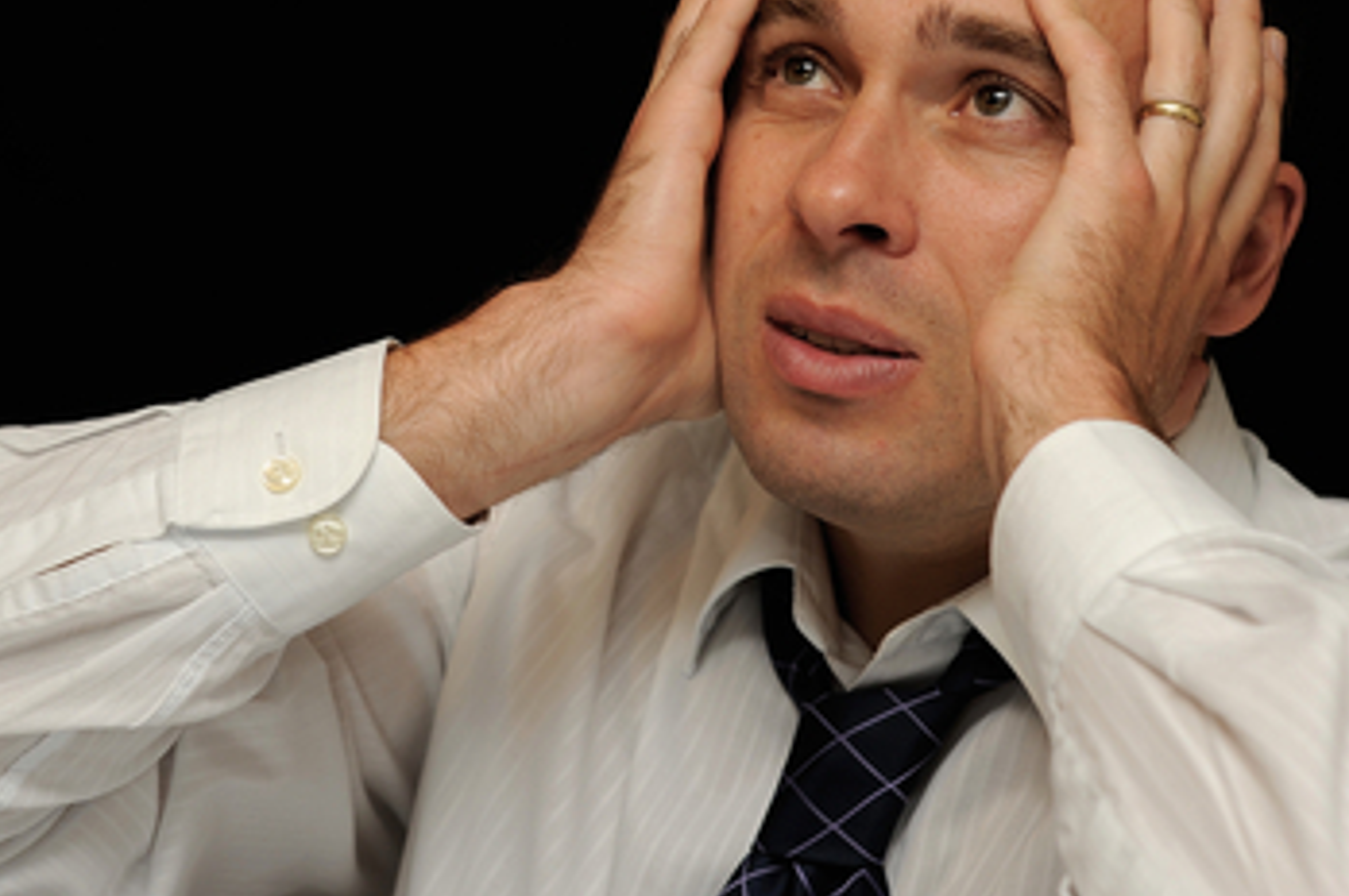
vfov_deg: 11.7
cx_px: 580
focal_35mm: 117
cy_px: 359
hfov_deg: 17.5
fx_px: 4380
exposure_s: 1/60
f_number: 5
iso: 200
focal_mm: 85
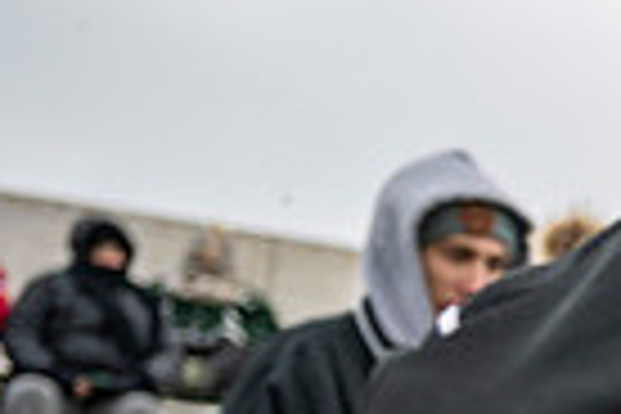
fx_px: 1742
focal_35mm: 101
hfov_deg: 15.9
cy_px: 547
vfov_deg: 13.1
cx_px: 1242
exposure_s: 1/500
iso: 160
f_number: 2.8
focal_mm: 24
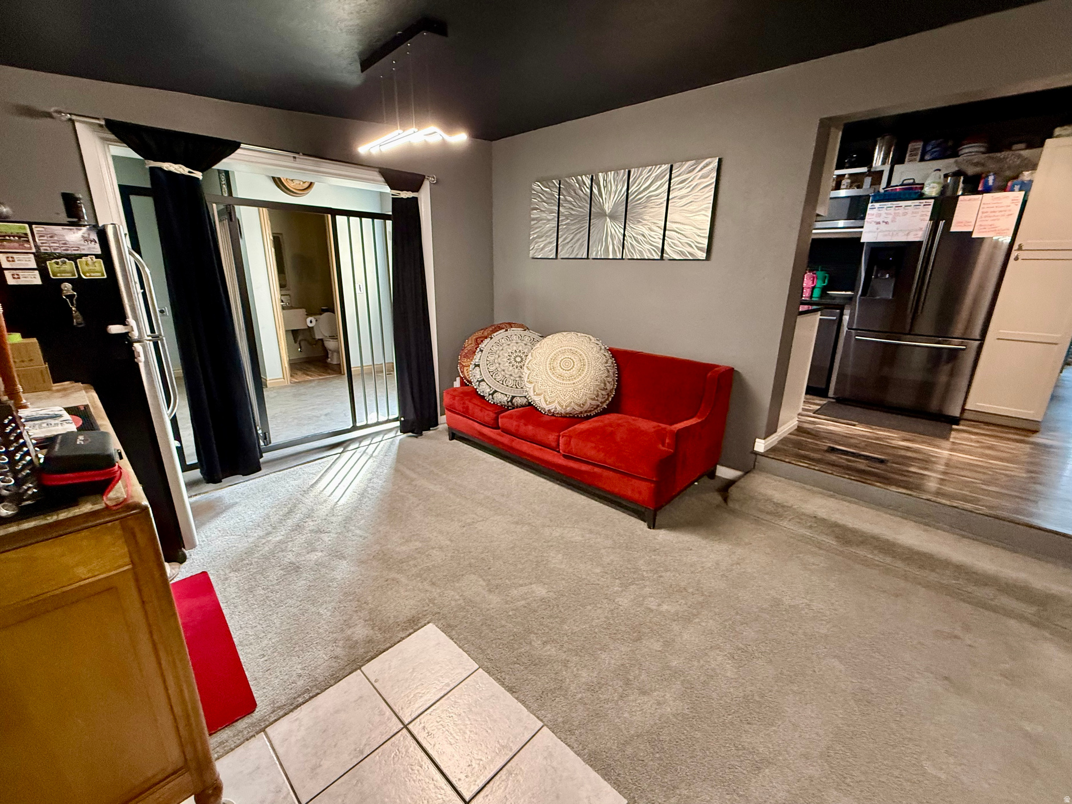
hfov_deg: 102.1
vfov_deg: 85.7
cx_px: 536
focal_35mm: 14
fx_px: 434
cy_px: 402
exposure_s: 1/60
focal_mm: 2.22
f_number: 2.2
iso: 500
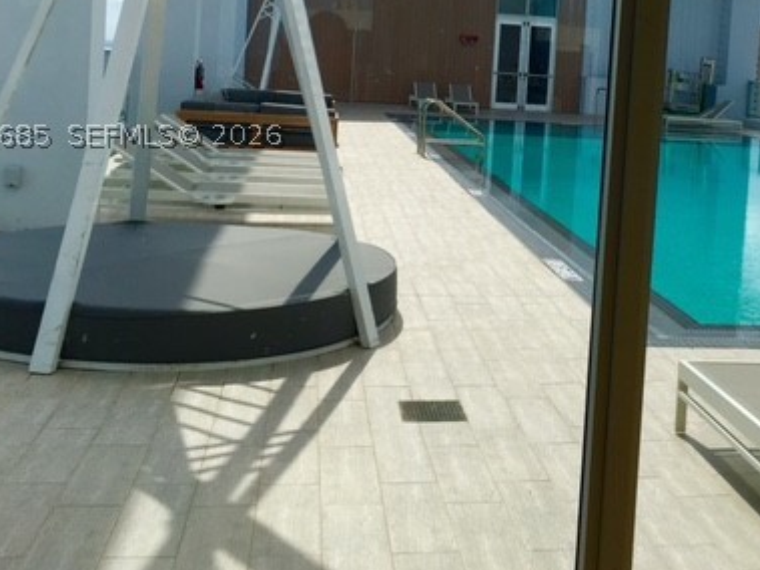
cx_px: 523
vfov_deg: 29.1
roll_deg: -3.1
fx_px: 1075
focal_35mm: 49
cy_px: 134
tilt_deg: -1.7
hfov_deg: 38.4
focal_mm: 4.15
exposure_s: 1/1399
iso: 25
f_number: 2.2
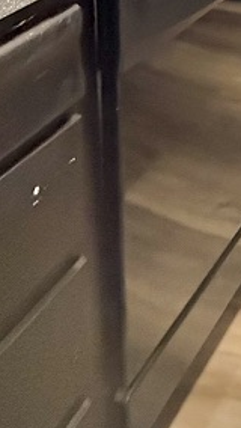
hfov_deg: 17.2
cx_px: 453
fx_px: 624
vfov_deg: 25.4
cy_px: -253
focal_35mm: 55
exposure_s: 1/40
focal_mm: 2.22
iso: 1000
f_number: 2.2
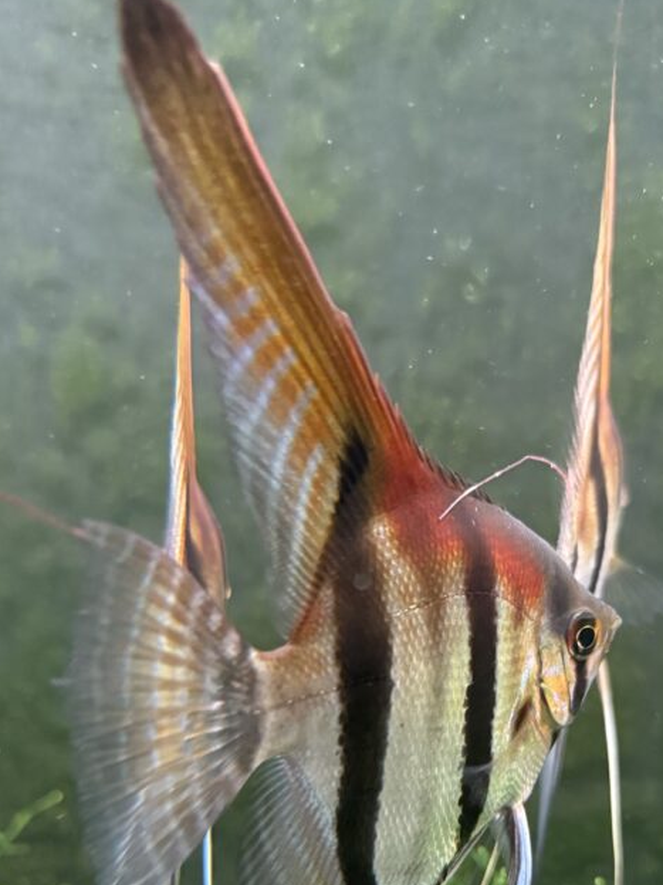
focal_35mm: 42
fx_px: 1073
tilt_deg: -14.7
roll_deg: -3.5
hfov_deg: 34.1
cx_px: 420
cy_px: 735
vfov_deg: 42.3
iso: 800
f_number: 1.78
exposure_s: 1/60
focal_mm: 6.76
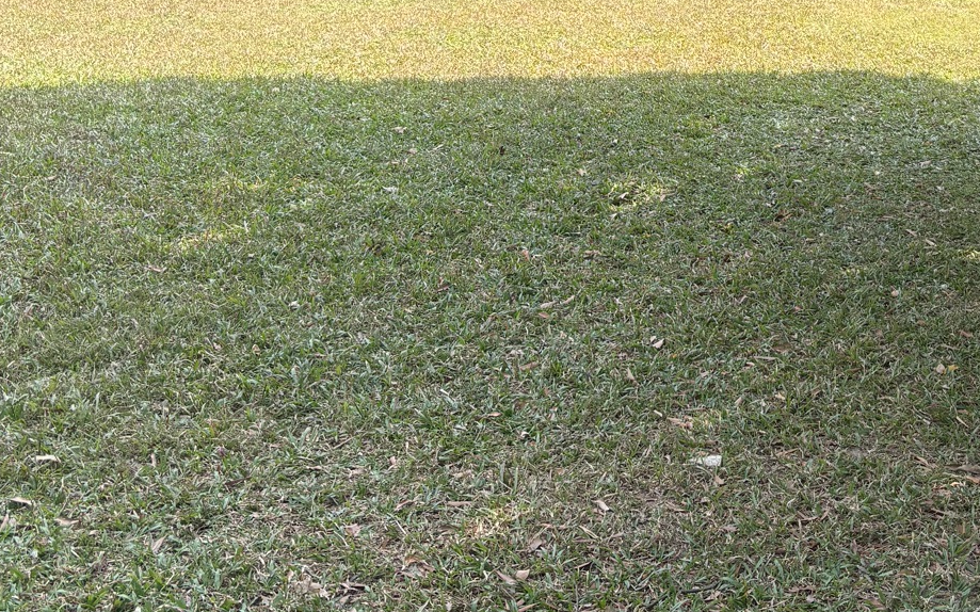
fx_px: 1602
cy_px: -54
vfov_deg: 20.6
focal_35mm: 60
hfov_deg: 33.6
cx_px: 675
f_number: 1.6
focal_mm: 5.96
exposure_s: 1/601
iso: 50
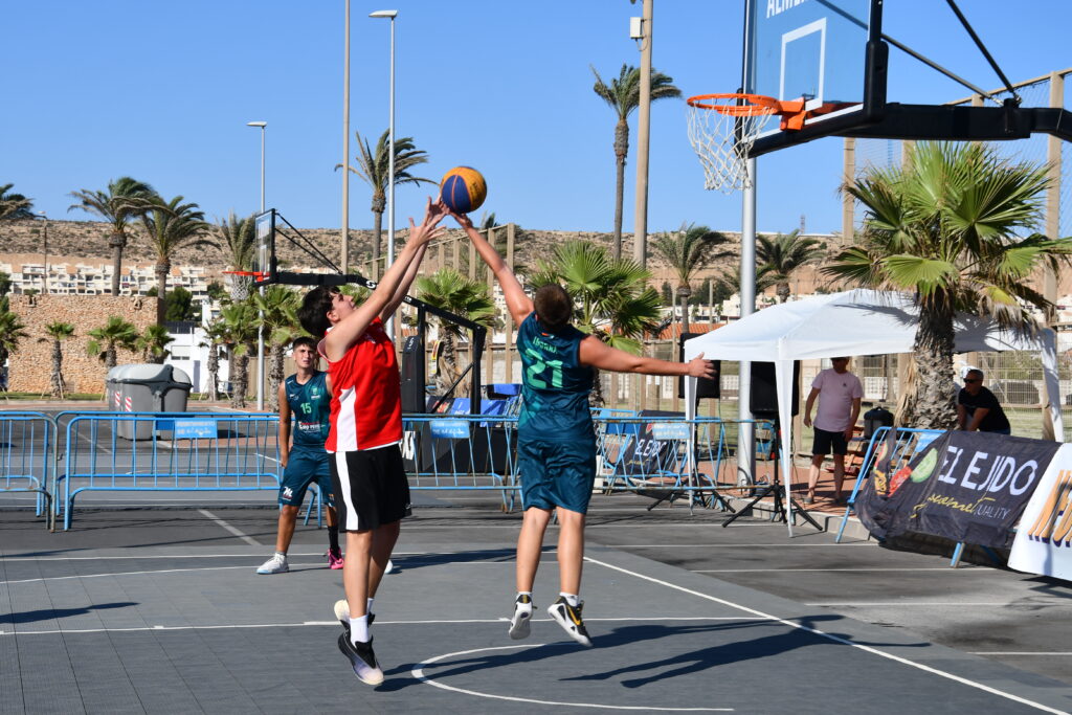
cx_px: 536
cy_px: 358
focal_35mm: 72
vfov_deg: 18.9
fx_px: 2144
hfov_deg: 28.1
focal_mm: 48
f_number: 10
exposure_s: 1/400
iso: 100
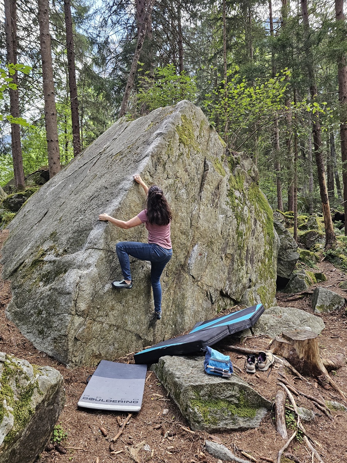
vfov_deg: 73.9
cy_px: 232
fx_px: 307
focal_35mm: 23
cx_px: 174
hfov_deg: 58.9
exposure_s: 1/180
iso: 125
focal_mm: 6.3
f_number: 1.7
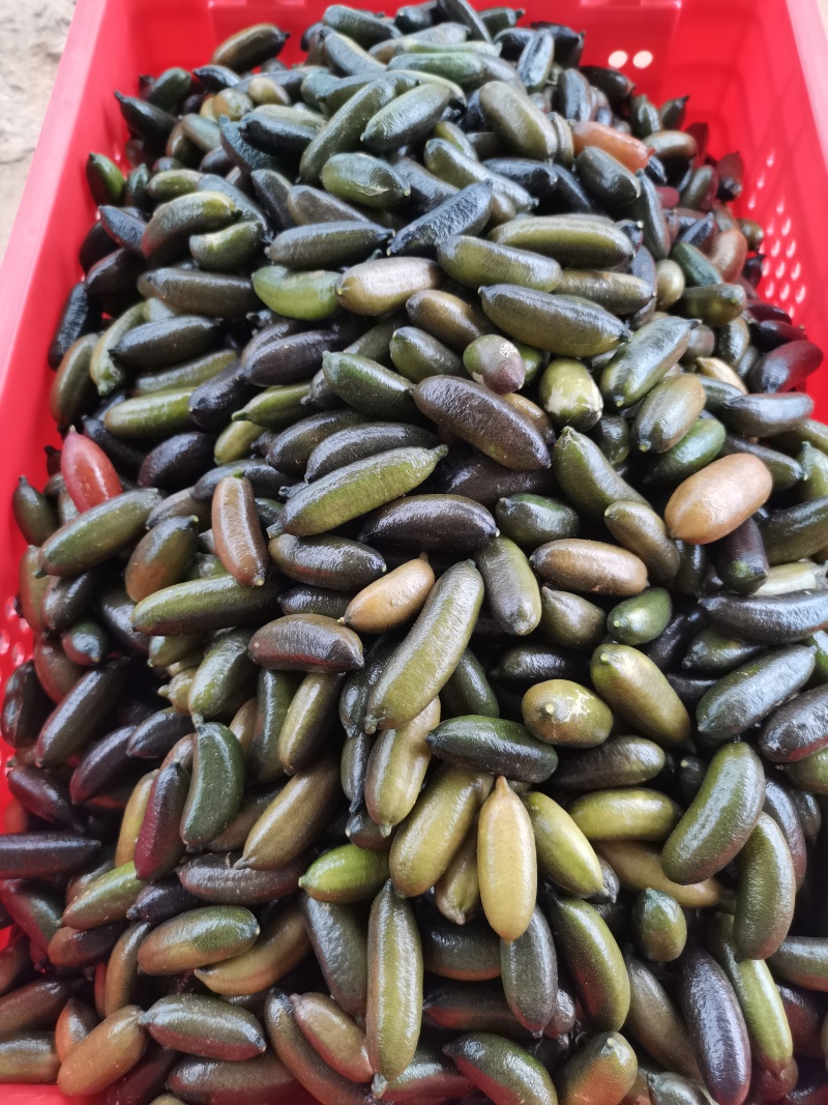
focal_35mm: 26
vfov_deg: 67.3
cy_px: 552
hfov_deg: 53.1
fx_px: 829
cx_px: 414
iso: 50
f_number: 1.8
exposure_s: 1/108
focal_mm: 5.58
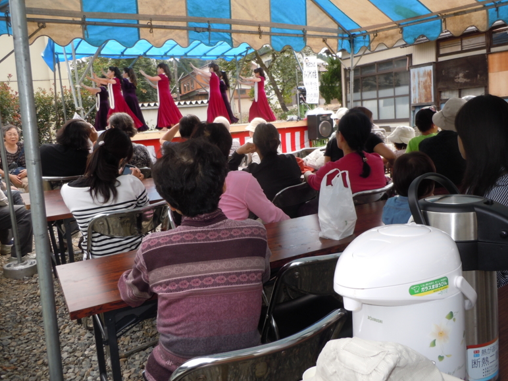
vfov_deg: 48.2
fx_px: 426
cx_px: 249
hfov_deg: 61.7
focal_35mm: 29
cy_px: 186
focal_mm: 5
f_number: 3.7
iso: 100
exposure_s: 1/125
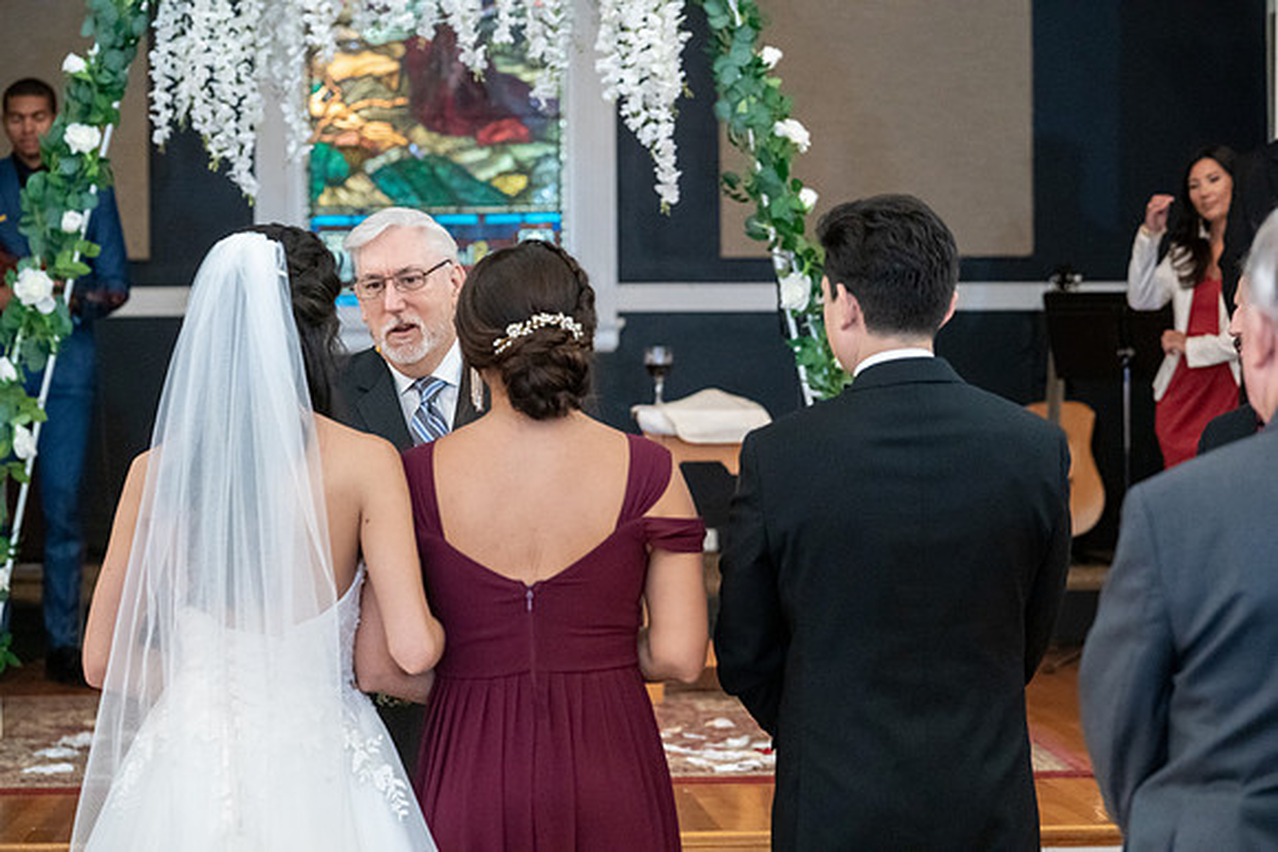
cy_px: 426
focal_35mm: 92
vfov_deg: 14.9
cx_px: 639
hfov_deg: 22.1
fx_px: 3267
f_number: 4
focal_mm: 92
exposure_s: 1/200
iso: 8000
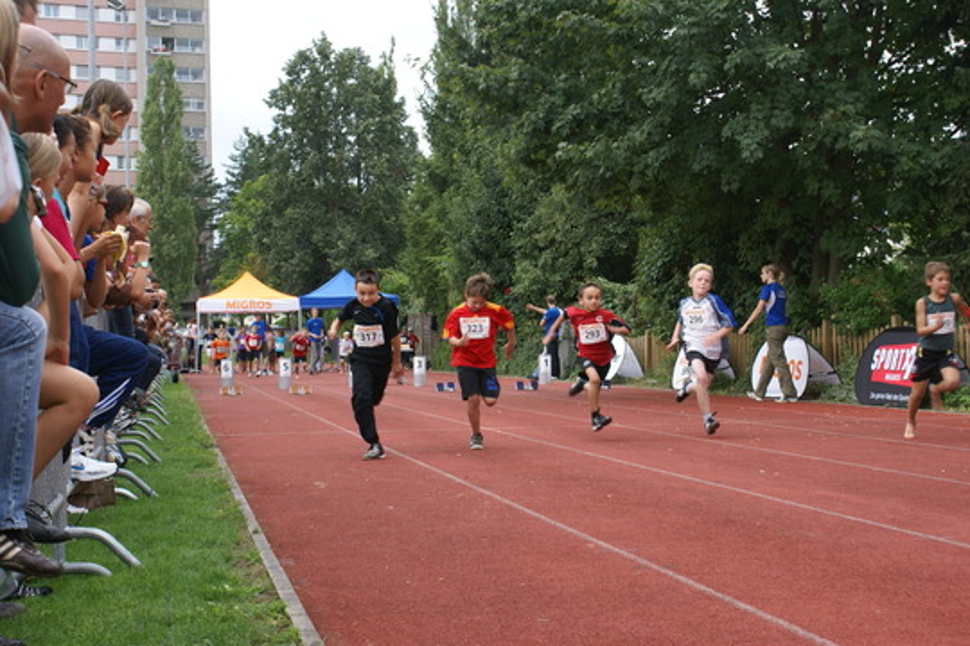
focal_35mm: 52
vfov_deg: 25.8
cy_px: 323
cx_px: 485
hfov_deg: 37.9
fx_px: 1414
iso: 100
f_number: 5.6
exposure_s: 1/160
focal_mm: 35
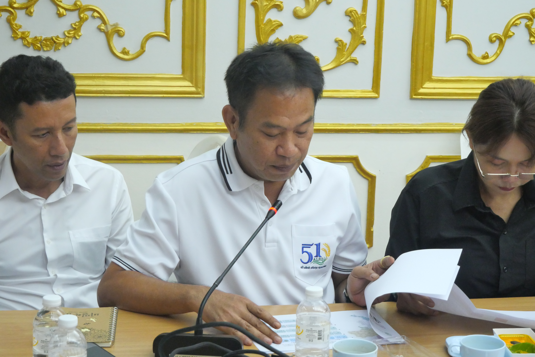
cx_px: 268
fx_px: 1160
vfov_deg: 17.5
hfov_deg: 26.0
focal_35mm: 78
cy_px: 178
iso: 3200
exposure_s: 1/40
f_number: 5.4
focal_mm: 38
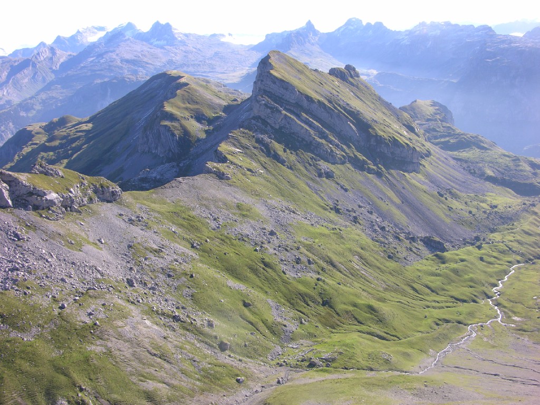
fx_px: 546
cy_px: 202
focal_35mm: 35
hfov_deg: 52.6
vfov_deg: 40.7
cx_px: 270
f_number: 4.5
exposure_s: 1/145
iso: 50
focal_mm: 8.9
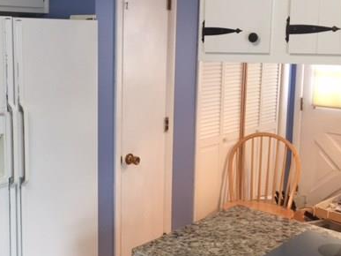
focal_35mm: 48
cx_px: 78
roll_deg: -0.7
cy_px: 98
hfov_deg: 38.5
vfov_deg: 30.1
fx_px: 473
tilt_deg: -7.3
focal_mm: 4.15
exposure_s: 1/30
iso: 64
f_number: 2.2
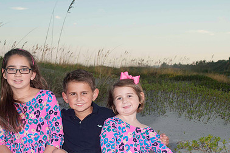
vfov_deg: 14.8
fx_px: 587
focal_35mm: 92
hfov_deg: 22.1
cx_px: 74
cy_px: 106
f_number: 8
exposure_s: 1/160
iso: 100
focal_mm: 40
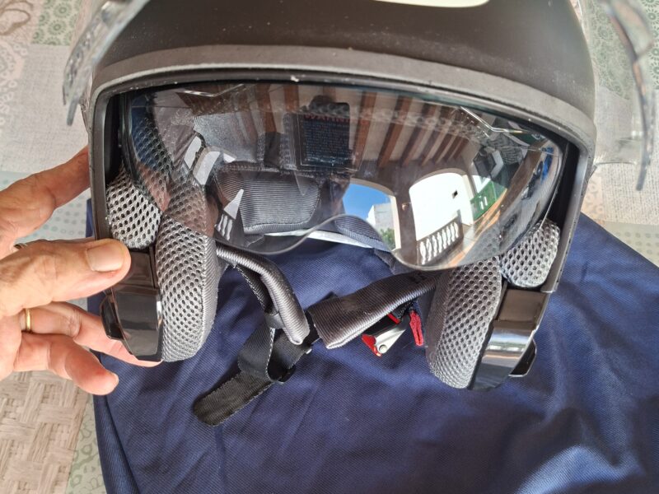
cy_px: 247
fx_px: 438
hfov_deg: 73.9
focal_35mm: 23
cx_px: 330
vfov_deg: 58.9
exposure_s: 1/120
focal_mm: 5.54
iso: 64
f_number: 1.8
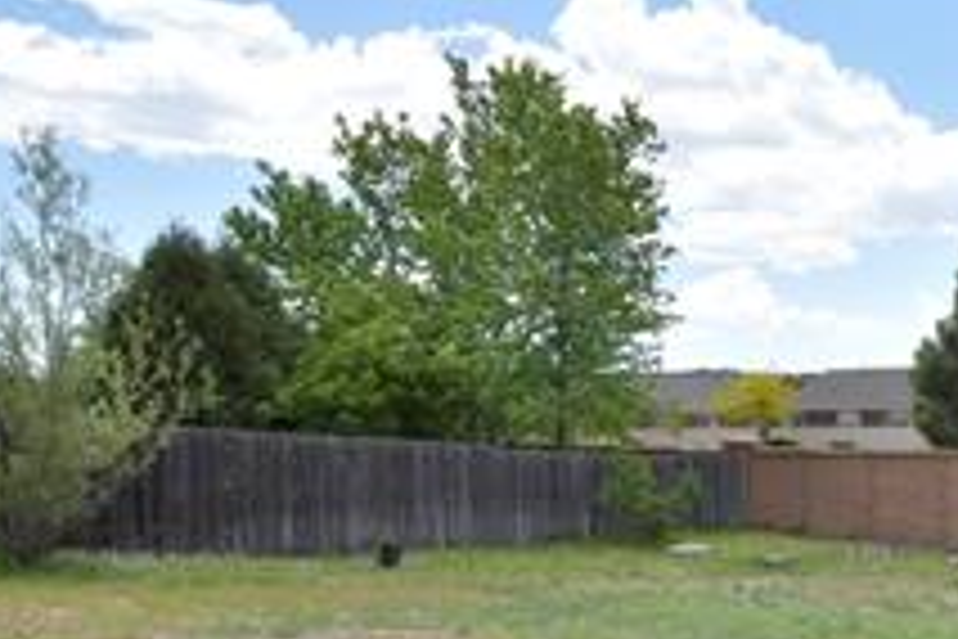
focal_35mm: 42
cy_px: 450
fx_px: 1118
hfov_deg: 37.6
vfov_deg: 31.5
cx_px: 1088
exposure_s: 1/250
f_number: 11
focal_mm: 14
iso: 400
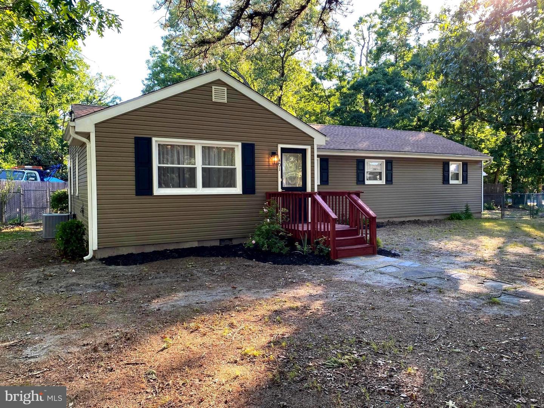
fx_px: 409
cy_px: 204
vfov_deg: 53.1
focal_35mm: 26
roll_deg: +0.3
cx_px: 272
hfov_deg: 67.3
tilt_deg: -3.5
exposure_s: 1/121
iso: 32
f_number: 1.8
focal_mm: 4.25
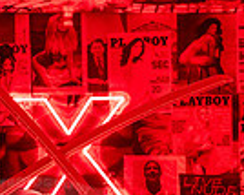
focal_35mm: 158
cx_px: 80
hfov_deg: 12.2
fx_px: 1140
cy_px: 399
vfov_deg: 9.1
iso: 1000
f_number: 2.5
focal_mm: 50
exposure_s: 1/250
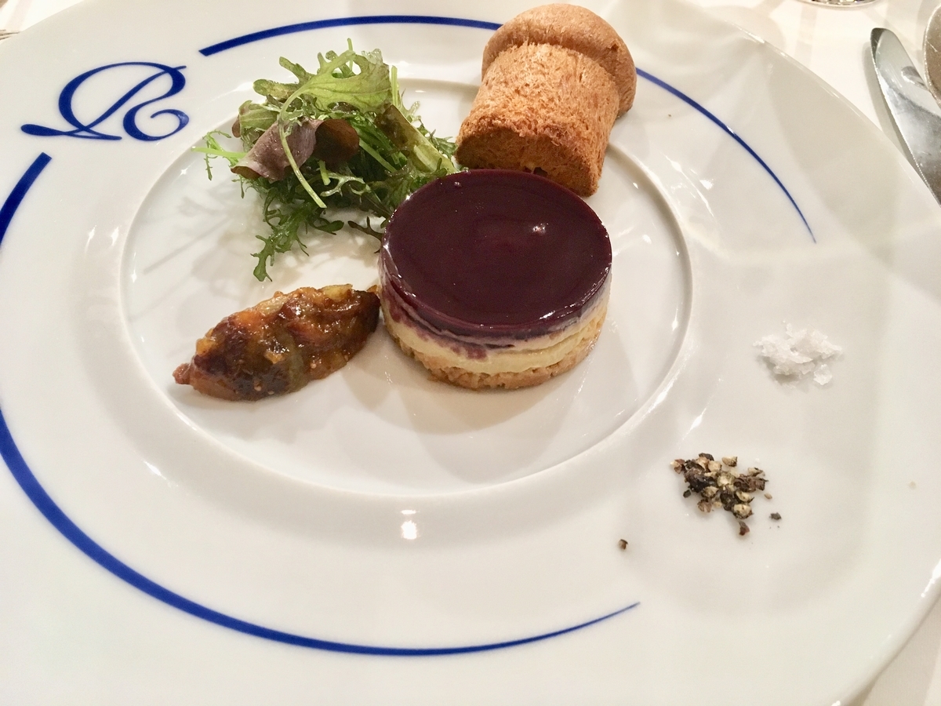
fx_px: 788
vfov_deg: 48.2
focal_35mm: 29
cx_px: 470
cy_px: 353
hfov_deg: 61.7
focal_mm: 4.15
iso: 160
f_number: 2.2
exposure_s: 1/30
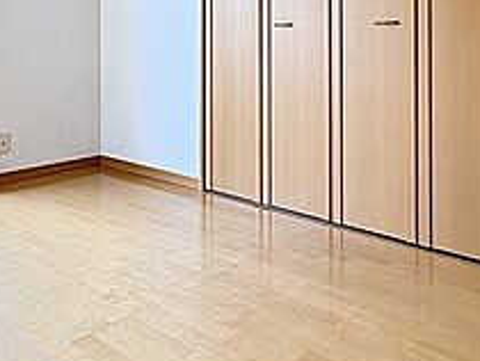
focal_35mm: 40
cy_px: 32
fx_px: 555
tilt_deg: +1.1
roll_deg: +0.7
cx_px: 192
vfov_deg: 34.0
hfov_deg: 46.5
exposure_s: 1/100
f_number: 2.2
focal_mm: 2.22
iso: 250
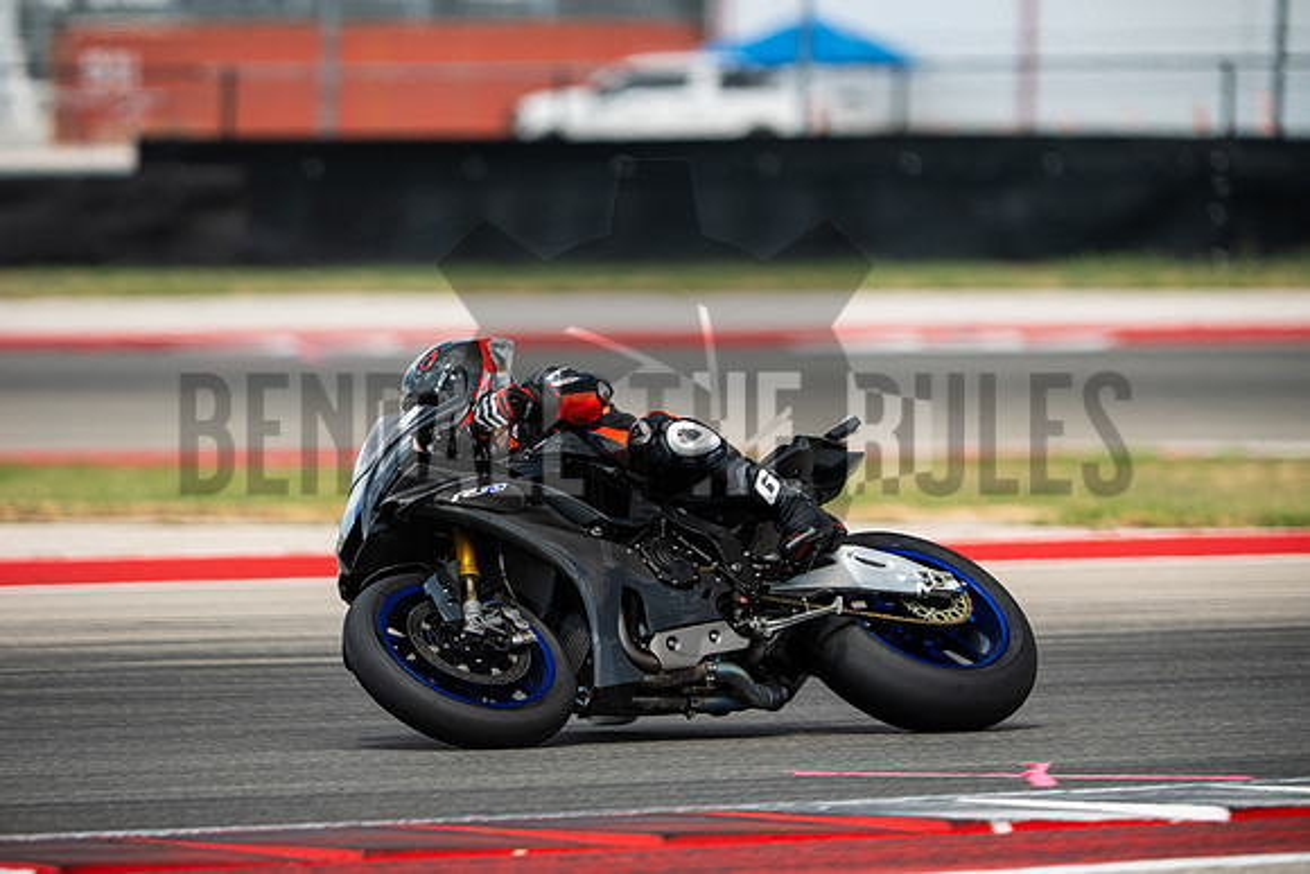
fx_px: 15286
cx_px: 655
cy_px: 437
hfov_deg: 4.9
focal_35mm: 420
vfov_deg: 3.3
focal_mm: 280
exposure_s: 1/1600
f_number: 2.8
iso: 250
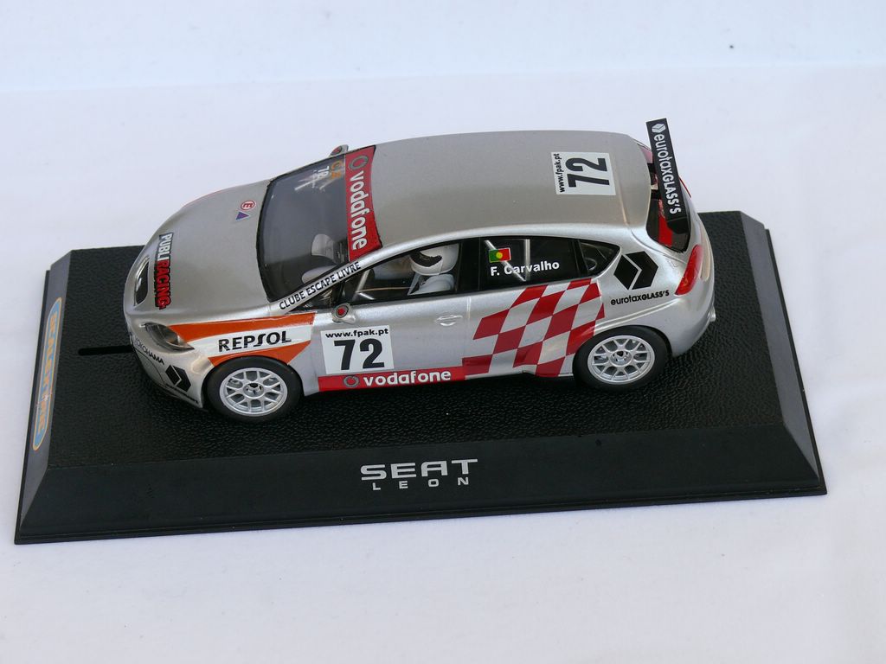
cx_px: 443
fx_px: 2432
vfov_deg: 15.6
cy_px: 332
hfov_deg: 20.7
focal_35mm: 95
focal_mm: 18
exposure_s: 1/160
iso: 100
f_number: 4
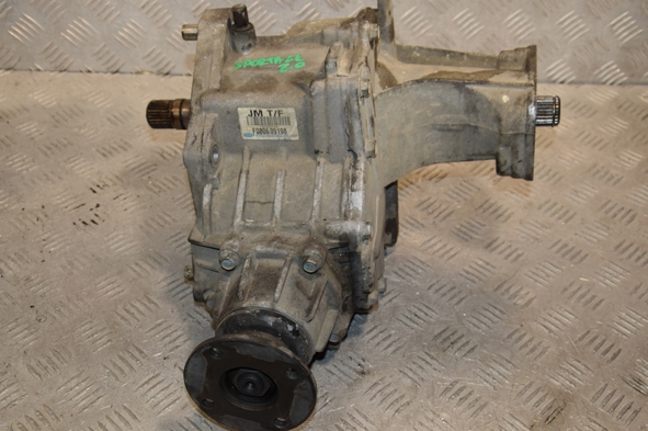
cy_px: 216
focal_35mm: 52
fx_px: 935
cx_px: 317
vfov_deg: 25.9
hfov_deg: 38.2
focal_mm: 32
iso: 800
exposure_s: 1/200
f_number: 6.3
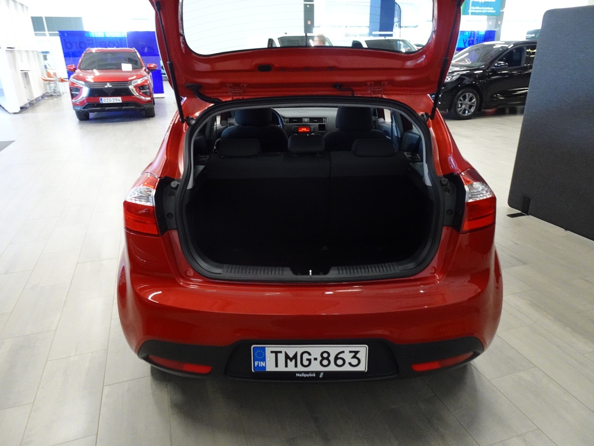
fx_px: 412
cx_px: 297
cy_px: 223
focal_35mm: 24
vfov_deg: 56.8
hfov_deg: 71.6
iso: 640
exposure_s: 1/30
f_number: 3.5
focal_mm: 4.25
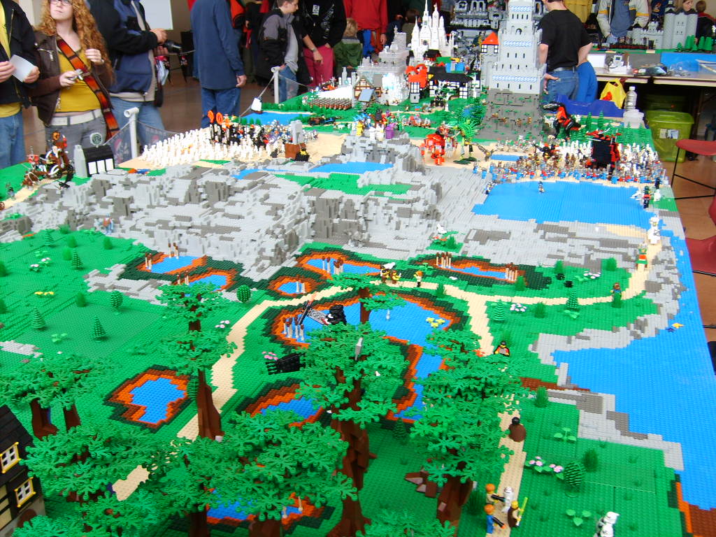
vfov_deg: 40.7
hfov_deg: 52.6
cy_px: 268
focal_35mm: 35
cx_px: 358
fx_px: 724
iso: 50
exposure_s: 1/30
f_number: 2.8
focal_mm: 5.8
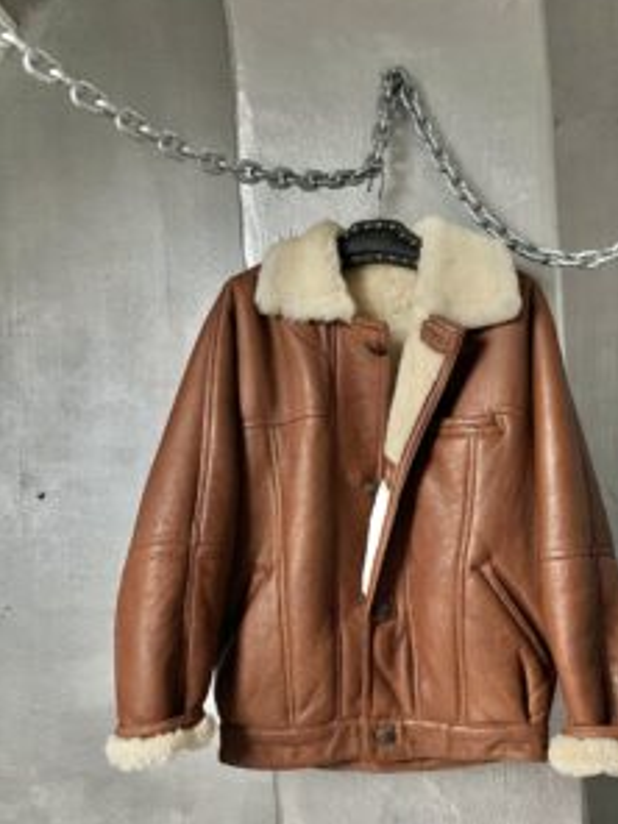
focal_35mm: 31
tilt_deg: -1.6
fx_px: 738
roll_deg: +1.0
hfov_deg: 45.3
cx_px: 363
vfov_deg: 58.1
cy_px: 472
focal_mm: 5.1
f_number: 1.6
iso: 800
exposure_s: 1/30
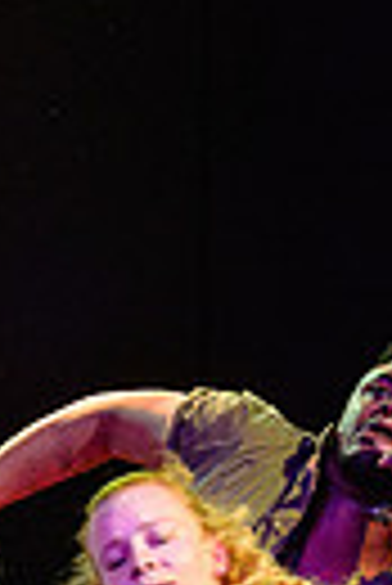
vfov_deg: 2.9
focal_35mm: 707
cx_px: -173
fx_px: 11516
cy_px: 873
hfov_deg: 1.9
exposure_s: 1/250
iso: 1600
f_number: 2.8
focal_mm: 130
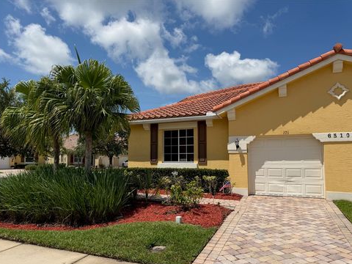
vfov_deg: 54.9
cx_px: 173
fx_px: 254
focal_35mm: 25
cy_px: 137
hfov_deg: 69.4
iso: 80
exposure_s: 1/8130
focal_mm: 6.76
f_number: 1.78
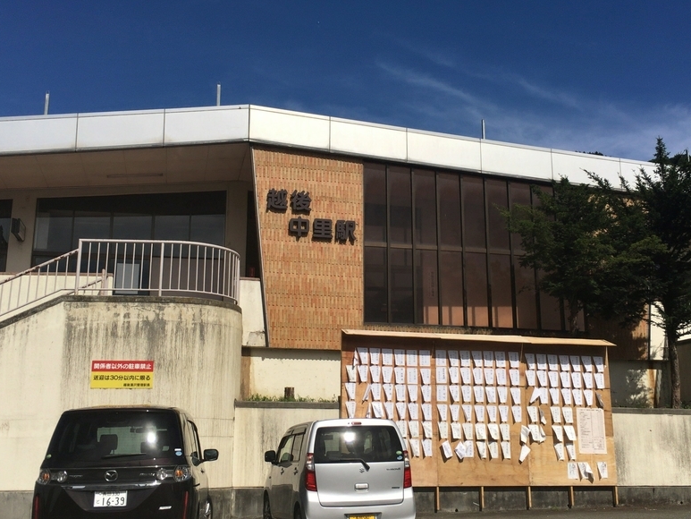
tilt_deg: +13.6
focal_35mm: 45
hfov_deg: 42.1
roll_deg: +0.3
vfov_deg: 32.1
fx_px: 898
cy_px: 222
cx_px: 346
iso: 25
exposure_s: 1/2747
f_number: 2.2
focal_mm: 4.15
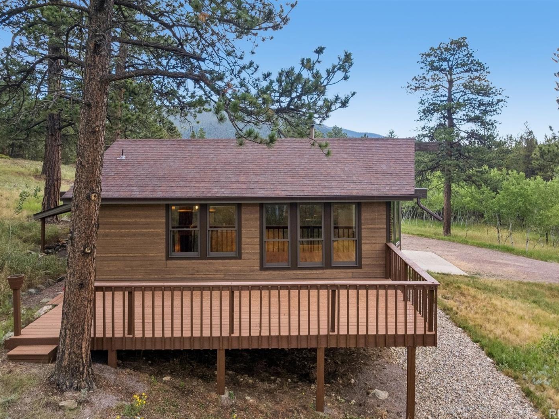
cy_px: 211
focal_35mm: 24
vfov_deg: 56.8
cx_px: 296
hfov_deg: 71.5
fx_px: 388
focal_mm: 8.4
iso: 100
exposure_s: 1/30
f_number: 2.8
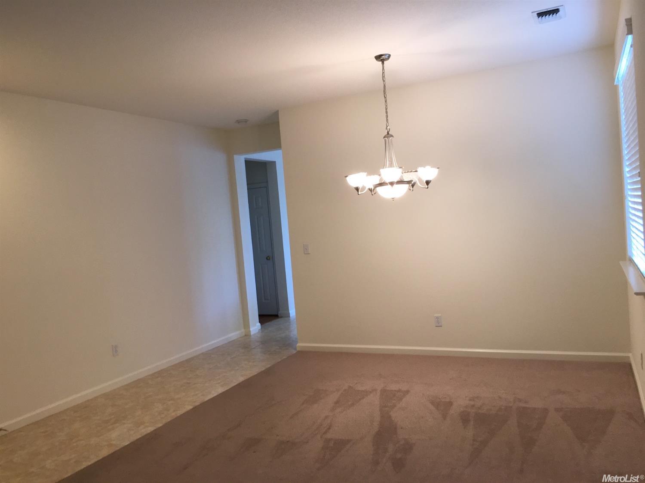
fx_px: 540
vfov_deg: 48.2
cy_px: 242
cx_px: 322
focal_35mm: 29
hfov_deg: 61.7
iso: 64
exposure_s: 1/30
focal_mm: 4.15
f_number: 2.2
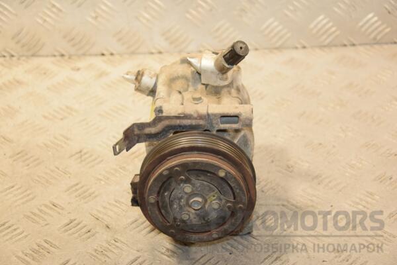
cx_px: 198
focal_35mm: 87
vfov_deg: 15.7
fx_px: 959
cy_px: 132
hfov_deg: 23.4
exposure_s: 1/200
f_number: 5.3
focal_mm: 58
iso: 800
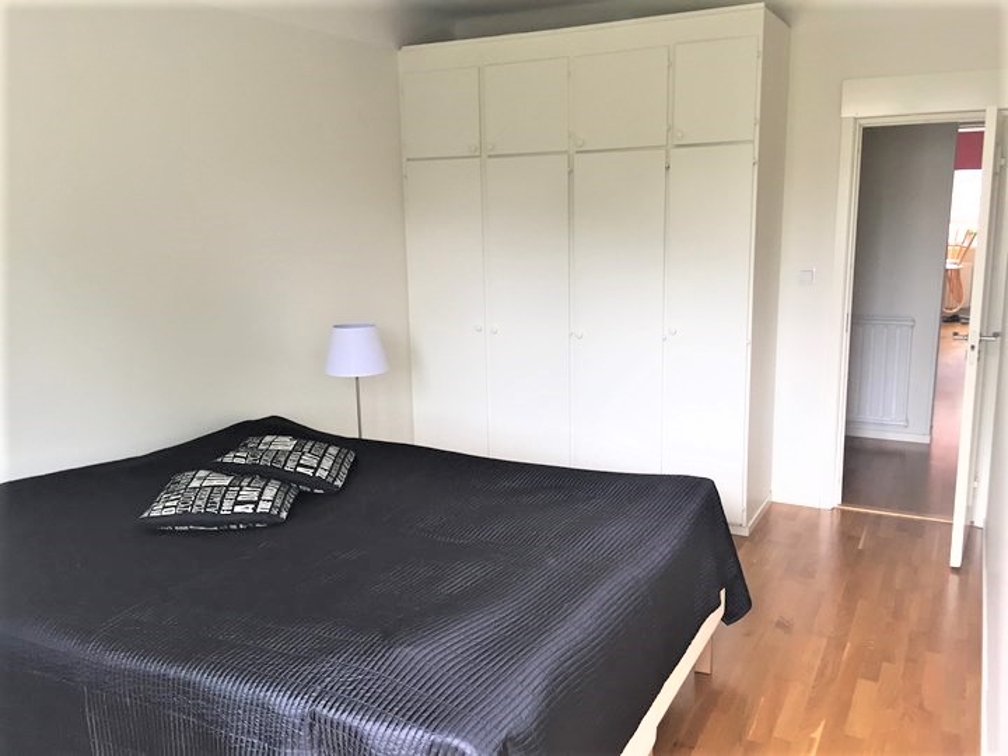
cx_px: 504
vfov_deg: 48.2
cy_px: 378
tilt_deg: -12.0
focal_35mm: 29
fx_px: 844
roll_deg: +2.4
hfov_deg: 61.7
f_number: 2.2
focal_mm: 4.15
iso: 40
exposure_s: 1/33
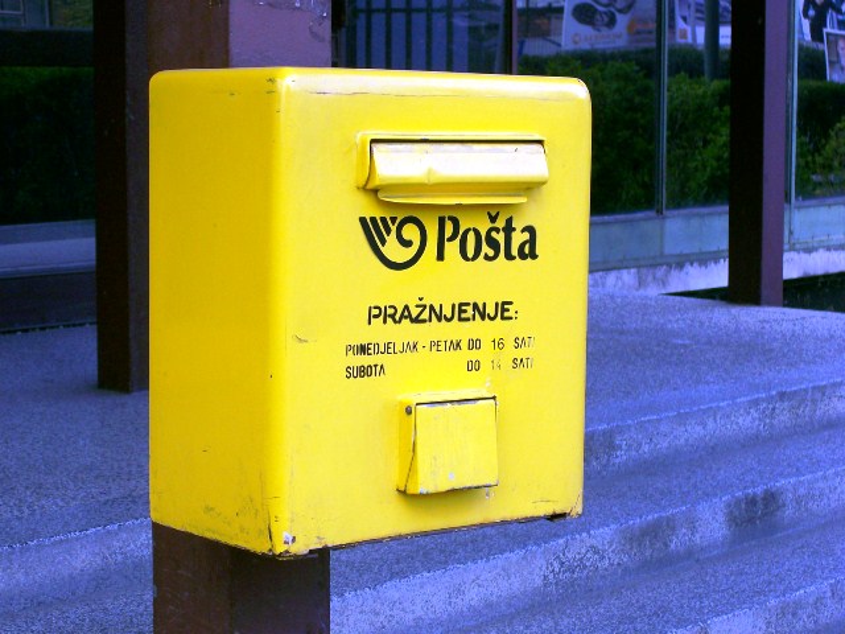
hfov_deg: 22.5
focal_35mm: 87
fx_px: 2124
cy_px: 317
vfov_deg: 17.0
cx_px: 422
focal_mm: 14.3
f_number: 4.3
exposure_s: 1/114
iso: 80
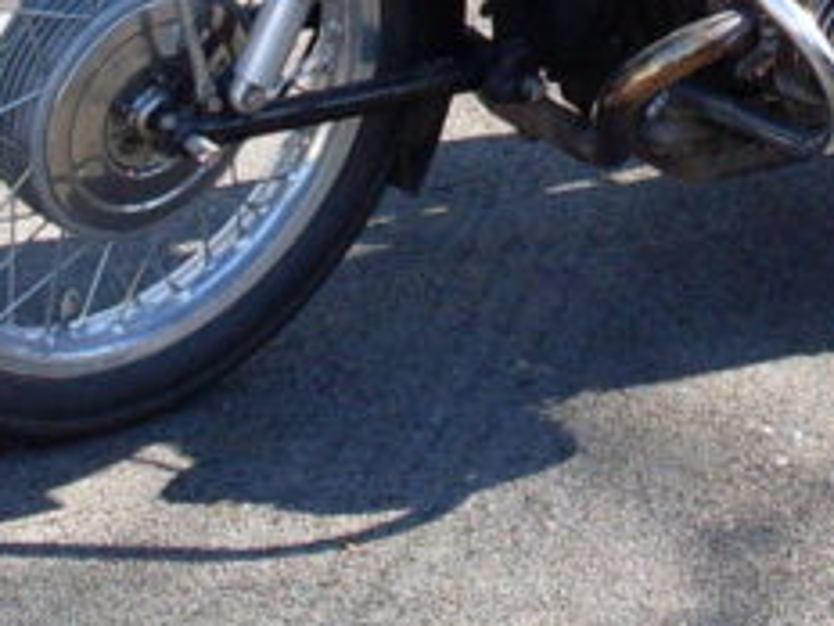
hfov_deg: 11.6
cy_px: -417
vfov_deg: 8.6
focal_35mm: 168
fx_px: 4048
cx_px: 884
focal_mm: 6.3
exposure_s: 1/250
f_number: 2.8
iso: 80
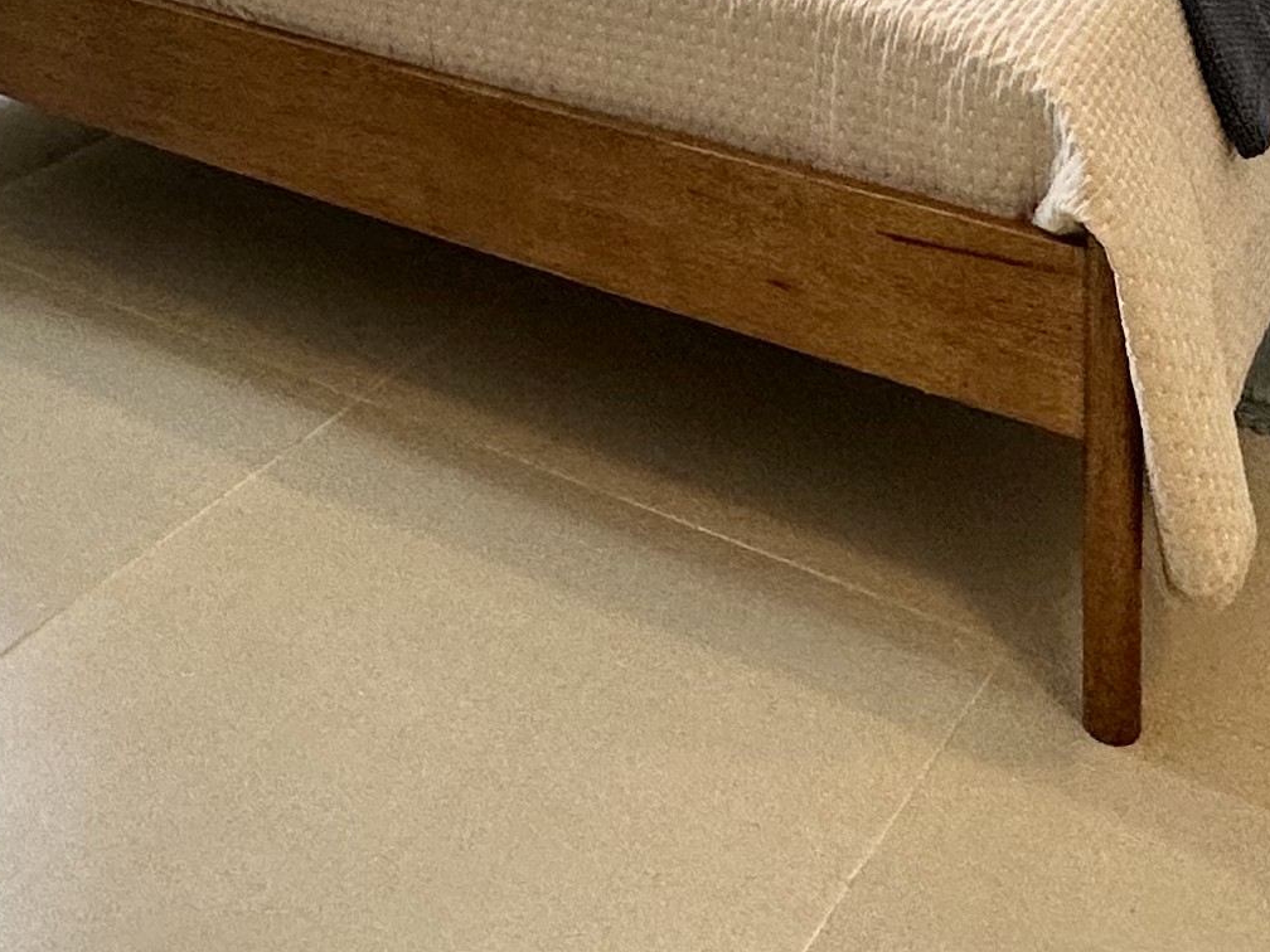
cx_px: 610
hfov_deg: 34.3
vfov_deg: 19.9
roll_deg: +0.2
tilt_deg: +0.1
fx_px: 2055
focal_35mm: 56
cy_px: -710
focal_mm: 2.22
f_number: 2.2
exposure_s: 1/120
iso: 125
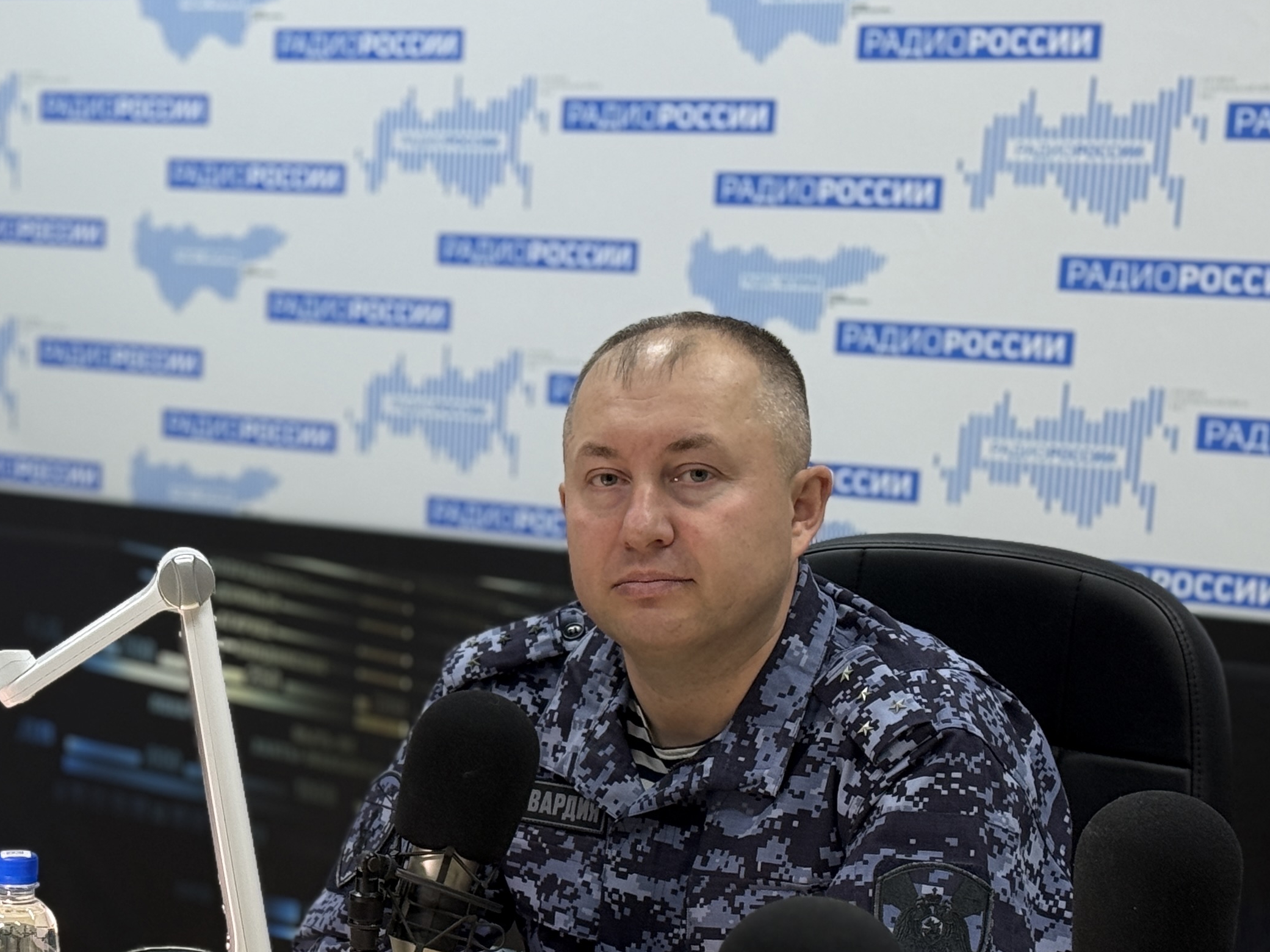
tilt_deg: -10.3
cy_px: 767
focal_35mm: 93
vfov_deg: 15.8
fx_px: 3412
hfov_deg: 20.6
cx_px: 99
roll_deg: -1.2
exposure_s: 1/50
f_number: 1.78
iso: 100
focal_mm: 6.76
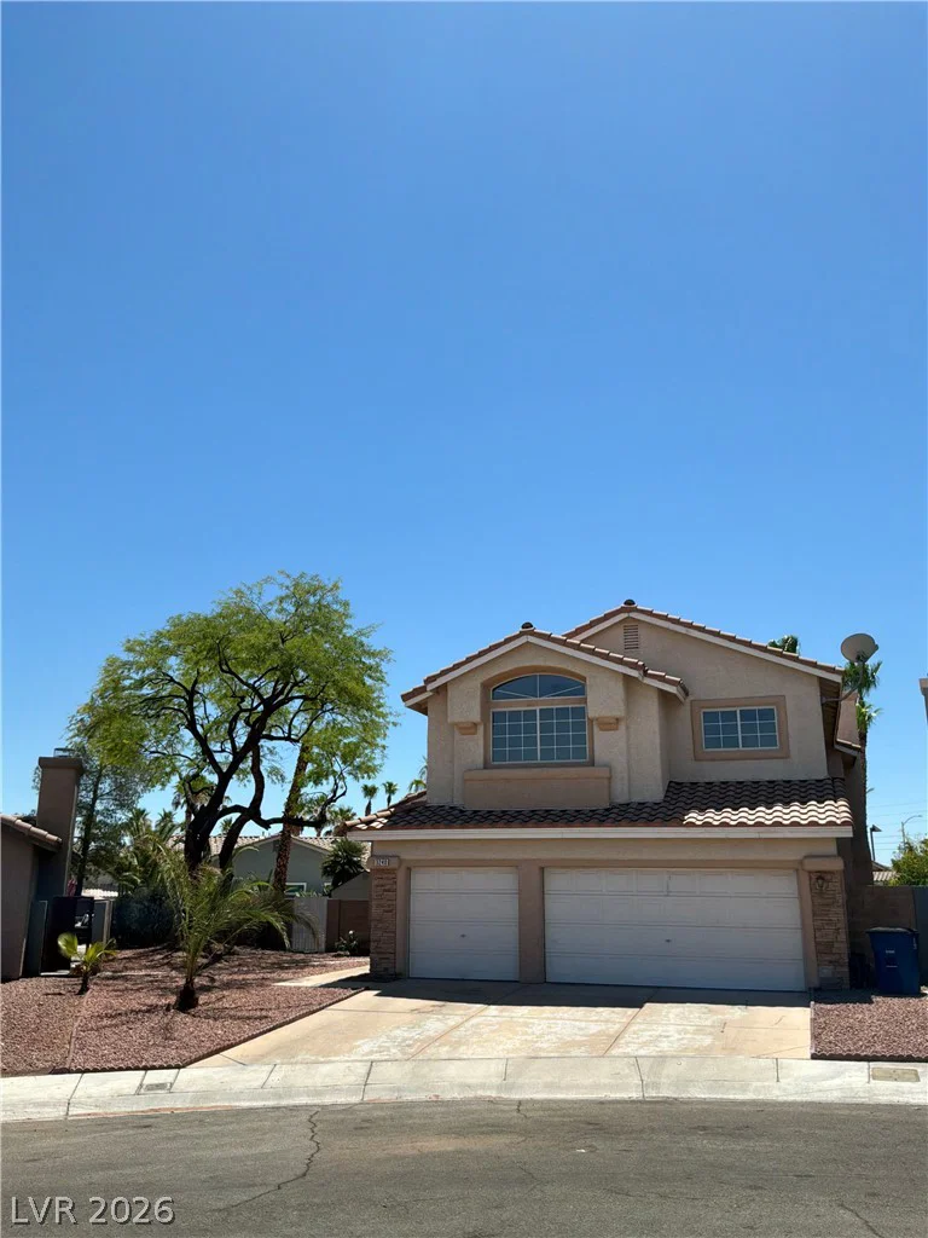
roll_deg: -0.3
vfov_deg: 63.4
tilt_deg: +15.1
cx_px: 464
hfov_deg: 49.7
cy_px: 619
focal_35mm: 28
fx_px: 1001
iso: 25
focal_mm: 3
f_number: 1.8
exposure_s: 1/2667
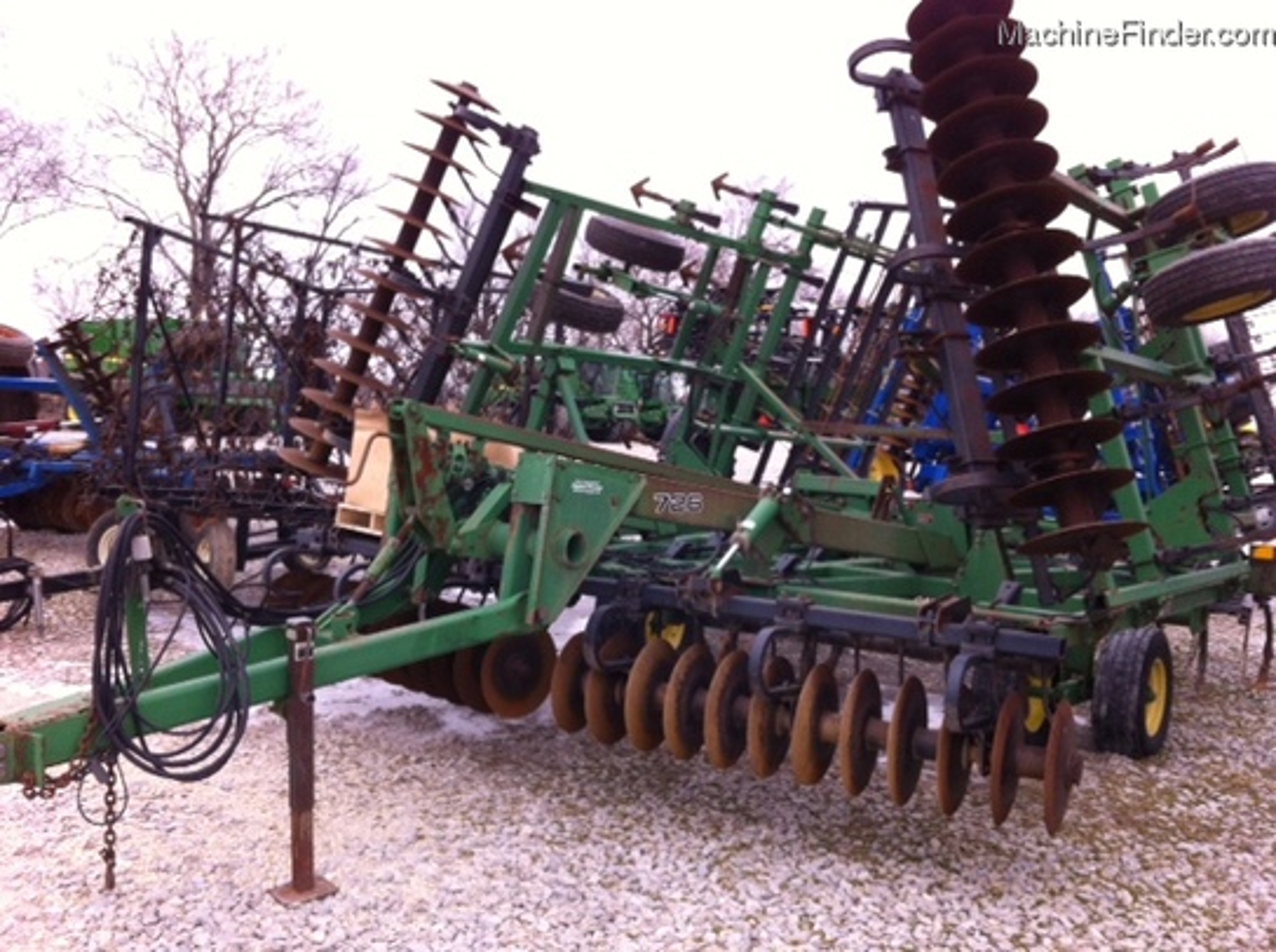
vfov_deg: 40.6
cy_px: 476
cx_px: 638
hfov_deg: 52.7
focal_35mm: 35
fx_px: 1288
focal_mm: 3.85
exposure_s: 1/120
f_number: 2.8
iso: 100
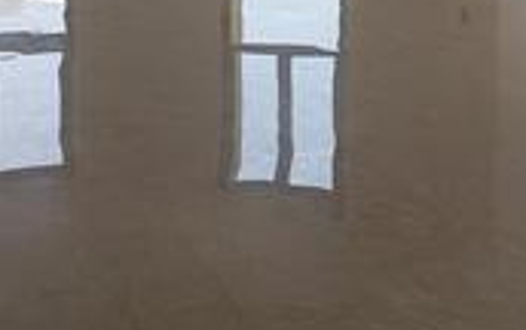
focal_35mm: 110
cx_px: 506
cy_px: -189
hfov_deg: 18.5
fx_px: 1579
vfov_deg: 11.4
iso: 100
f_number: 1.8
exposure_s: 1/175
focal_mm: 4.27
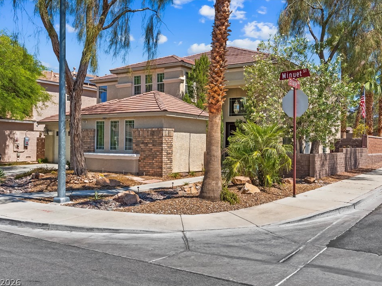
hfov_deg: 53.9
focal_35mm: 34
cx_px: 197
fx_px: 375
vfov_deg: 41.8
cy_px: 144
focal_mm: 21
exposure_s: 1/8000
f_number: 8
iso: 400
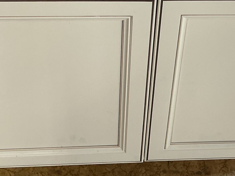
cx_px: 162
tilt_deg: -38.2
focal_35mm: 80
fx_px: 543
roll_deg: -4.8
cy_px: -15
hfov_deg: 24.3
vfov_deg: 17.8
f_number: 1.8
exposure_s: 1/60
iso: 40
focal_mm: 3
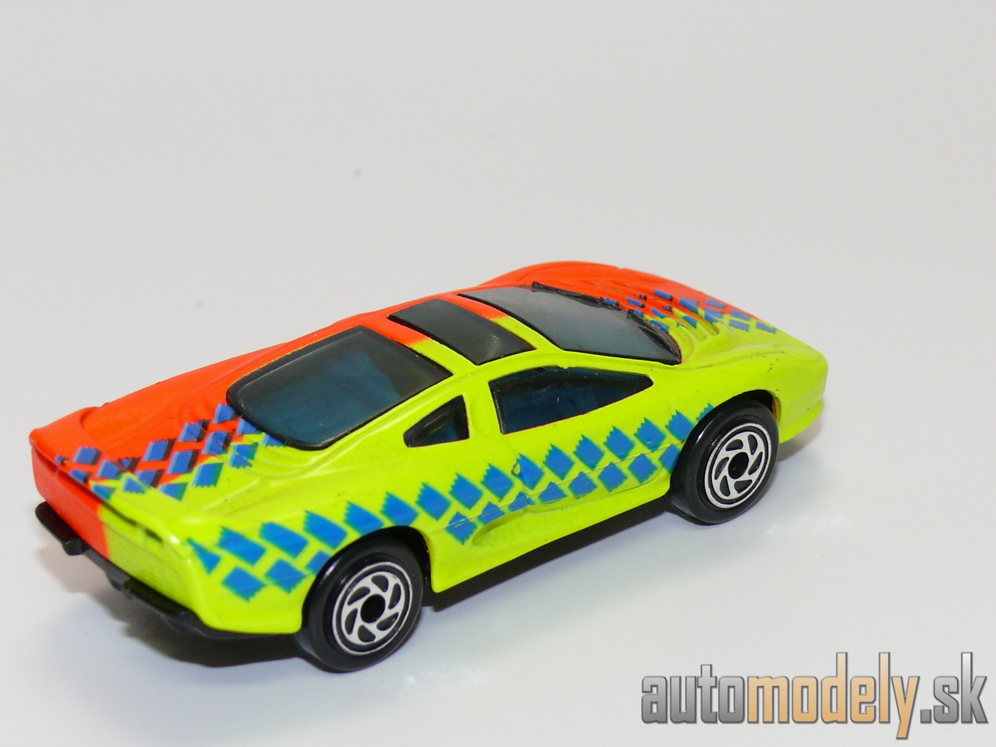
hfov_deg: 19.1
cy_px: 374
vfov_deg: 14.4
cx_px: 498
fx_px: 2964
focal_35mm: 103
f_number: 4
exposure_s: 1/30
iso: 100
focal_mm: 13.5
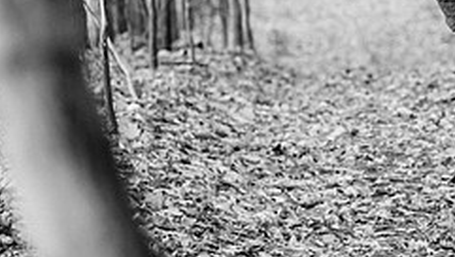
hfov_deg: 9.7
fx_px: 2656
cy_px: 7
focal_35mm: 220
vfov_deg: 5.5
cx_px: 527
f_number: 2.8
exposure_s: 1/200
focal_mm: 85
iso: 500
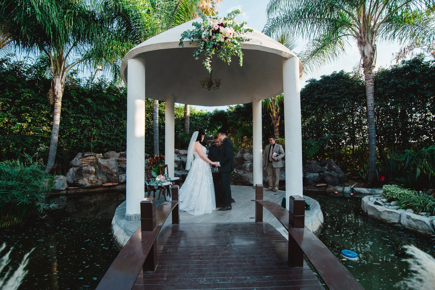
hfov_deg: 96.7
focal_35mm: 16
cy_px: 145
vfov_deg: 73.8
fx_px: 193
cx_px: 218
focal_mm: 16
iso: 100
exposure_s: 1/320
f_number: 3.5
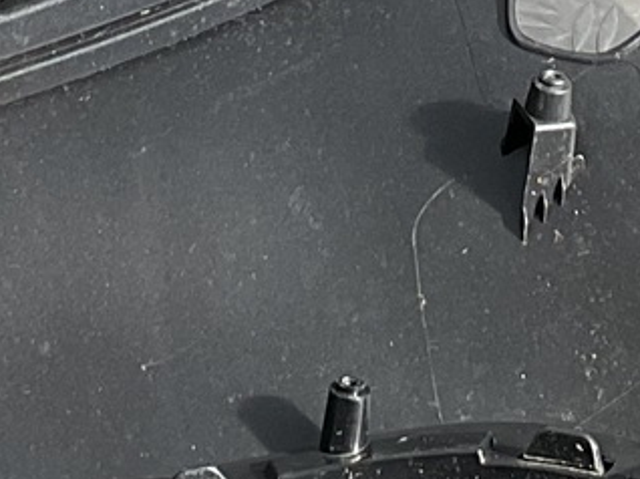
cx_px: 447
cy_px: -467
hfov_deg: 10.7
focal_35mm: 184
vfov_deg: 7.7
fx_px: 3399
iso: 16
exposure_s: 1/274
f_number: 1.8
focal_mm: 3
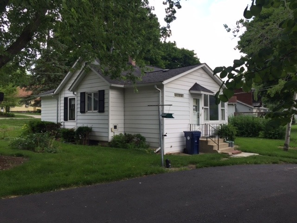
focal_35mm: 29
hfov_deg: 61.7
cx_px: 148
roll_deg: -0.1
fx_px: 249
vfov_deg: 48.2
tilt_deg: +3.2
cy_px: 112
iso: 32
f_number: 2.2
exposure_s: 1/460
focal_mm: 4.15
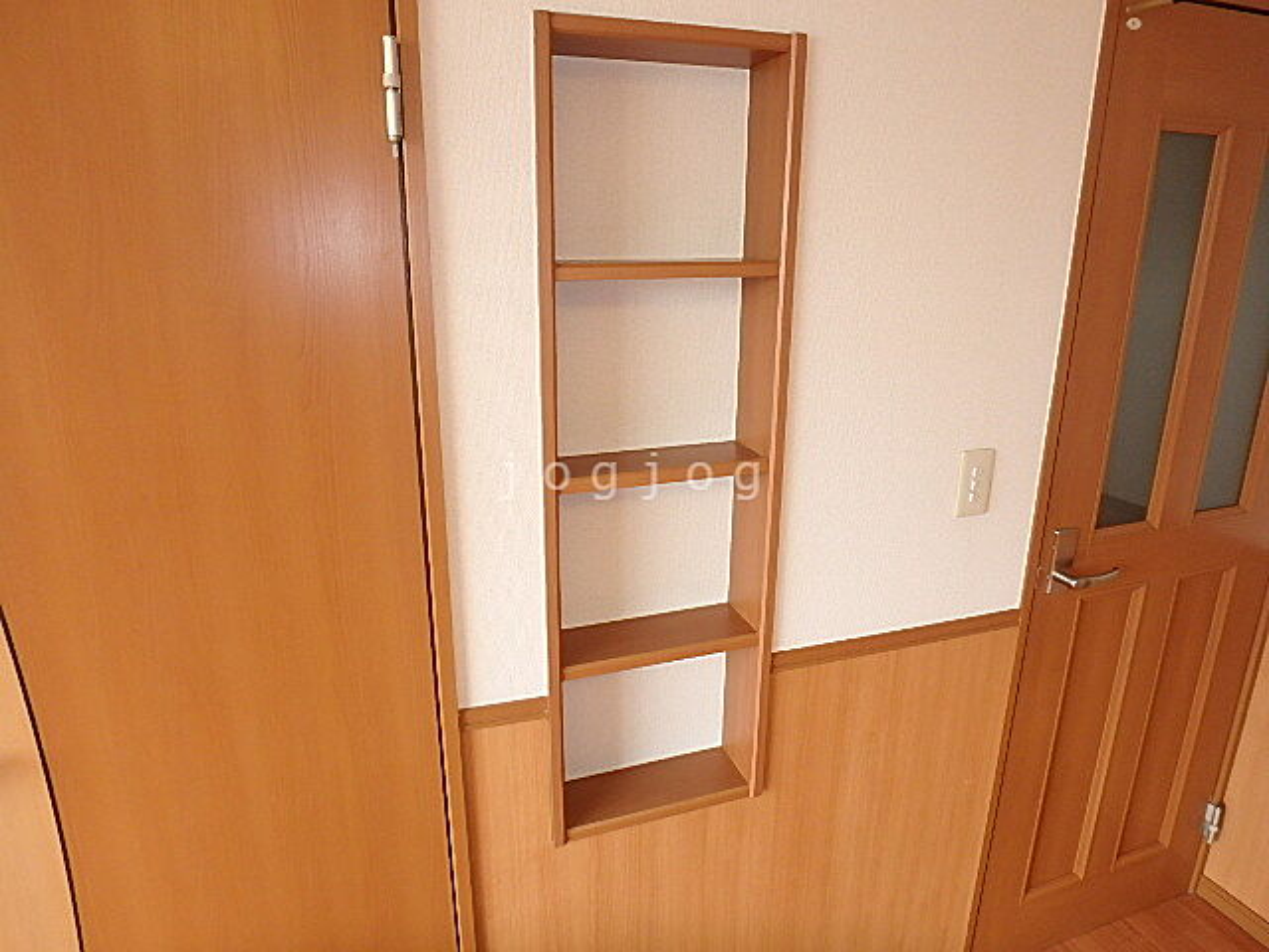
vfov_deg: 63.4
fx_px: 770
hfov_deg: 79.0
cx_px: 634
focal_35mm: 21
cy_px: 476
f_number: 3.5
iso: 200
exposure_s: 1/50
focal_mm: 3.7
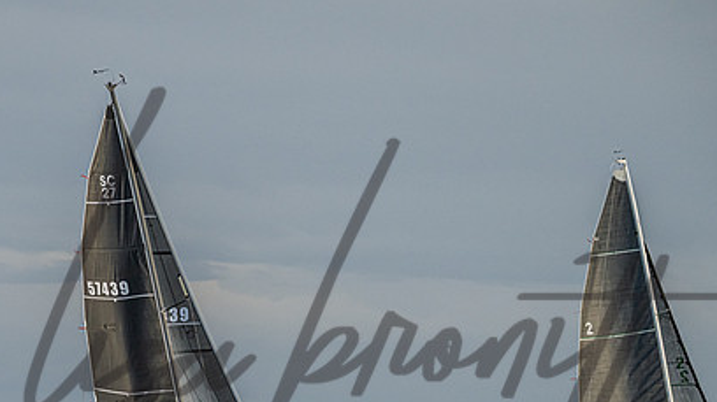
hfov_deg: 5.5
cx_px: 255
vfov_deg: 3.1
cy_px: 339
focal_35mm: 395
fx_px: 7506
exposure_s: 1/3200
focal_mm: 200
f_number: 5
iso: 640
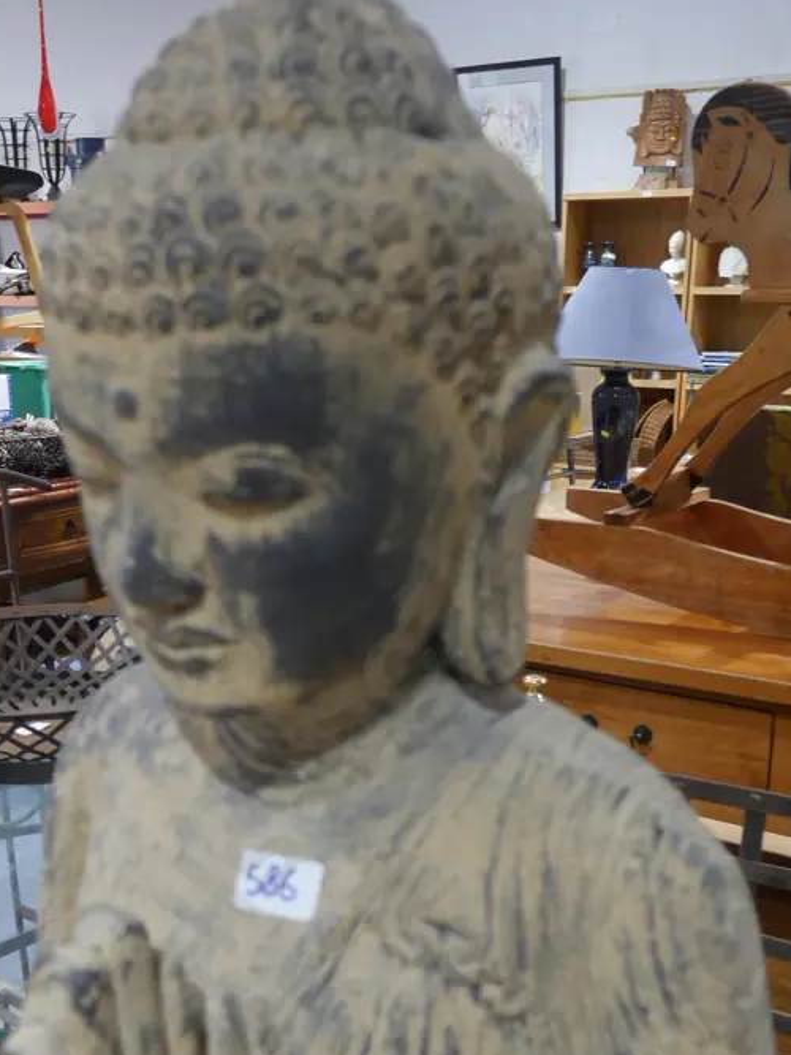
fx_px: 1311
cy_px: 721
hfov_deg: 33.6
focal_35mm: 43
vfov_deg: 43.1
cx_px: 361
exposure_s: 1/60
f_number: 3.5
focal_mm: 14
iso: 640
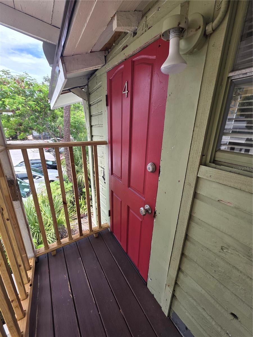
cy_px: 168
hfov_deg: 89.9
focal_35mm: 13
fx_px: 127
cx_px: 126
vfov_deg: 106.2
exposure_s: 1/379
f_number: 1.9
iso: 40
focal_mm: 2.2
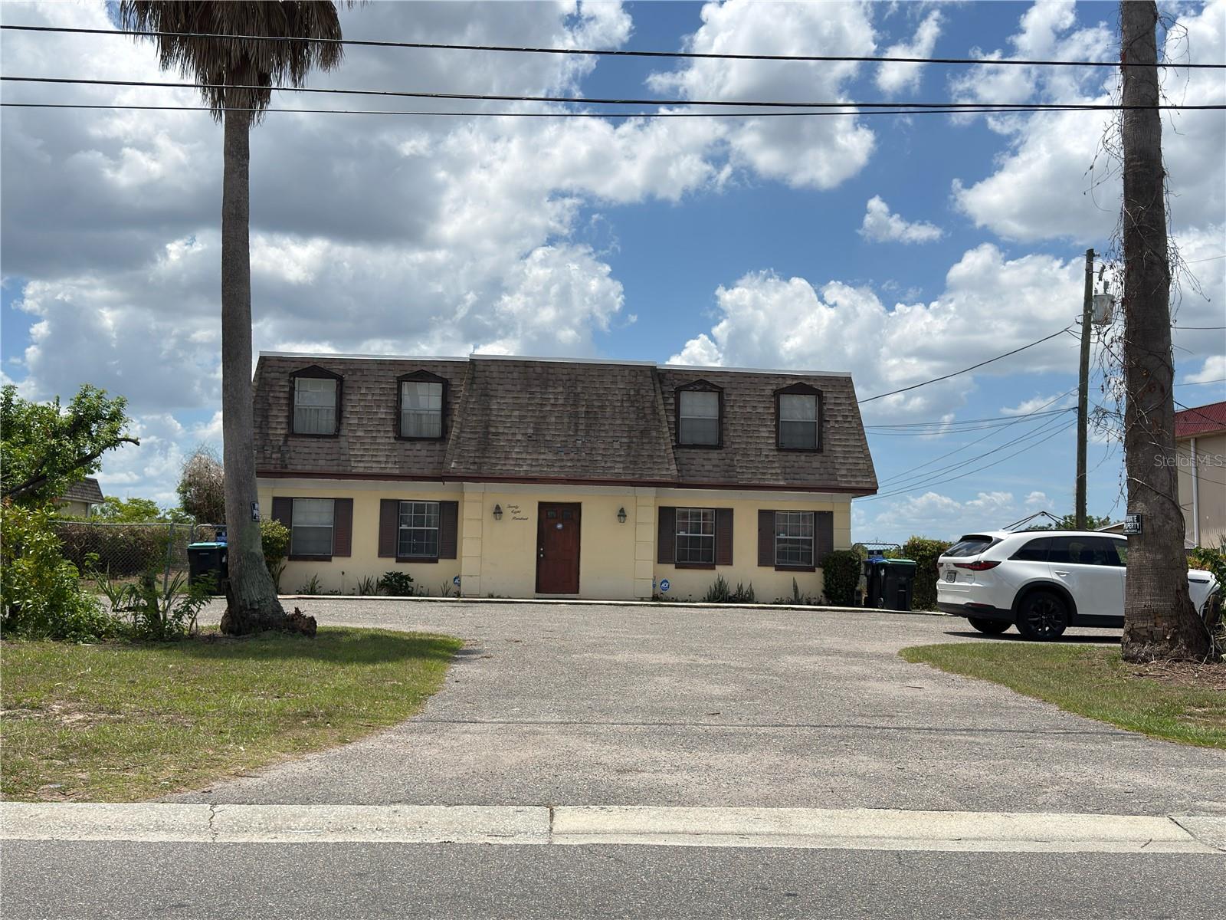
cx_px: 613
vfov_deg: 40.7
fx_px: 1240
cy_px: 460
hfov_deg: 52.6
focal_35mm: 35
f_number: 1.78
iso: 64
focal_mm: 6.76
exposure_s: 1/6897
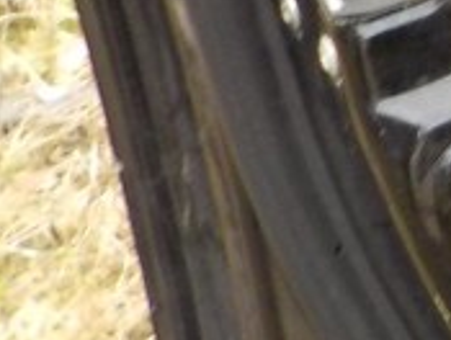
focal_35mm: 219
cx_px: 1521
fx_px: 2859
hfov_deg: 7.5
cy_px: -227
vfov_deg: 6.7
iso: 125
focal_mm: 4.1
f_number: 3.3
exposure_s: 1/50
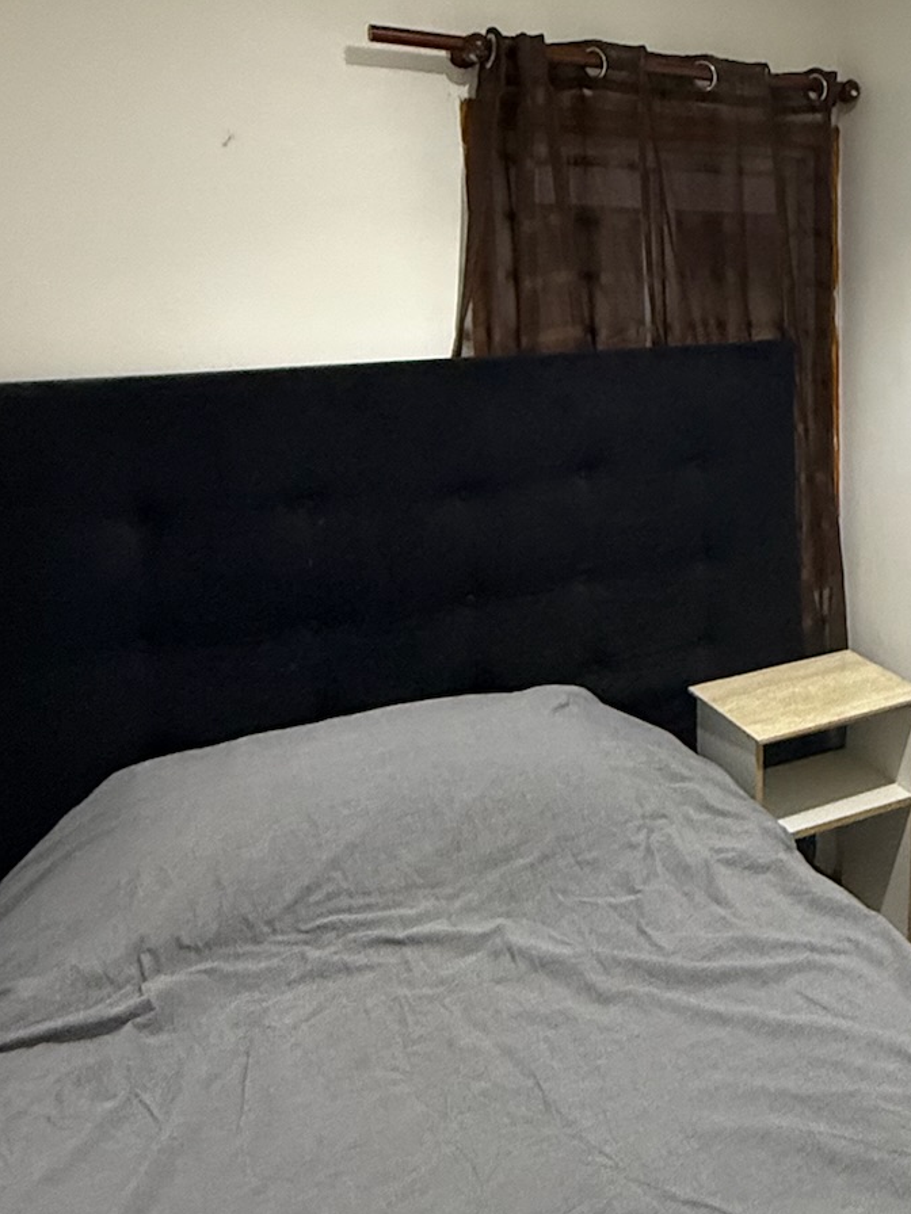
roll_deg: +0.0
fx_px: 1123
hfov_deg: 40.9
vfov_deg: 56.3
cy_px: 472
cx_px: 812
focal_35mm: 32
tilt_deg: -7.3
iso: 500
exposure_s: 1/60
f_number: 2.2
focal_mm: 2.22
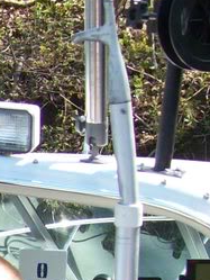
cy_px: 367
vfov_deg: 12.9
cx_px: -283
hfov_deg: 9.1
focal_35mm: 148
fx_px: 1196
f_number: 2.7
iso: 80
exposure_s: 1/359
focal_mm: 6
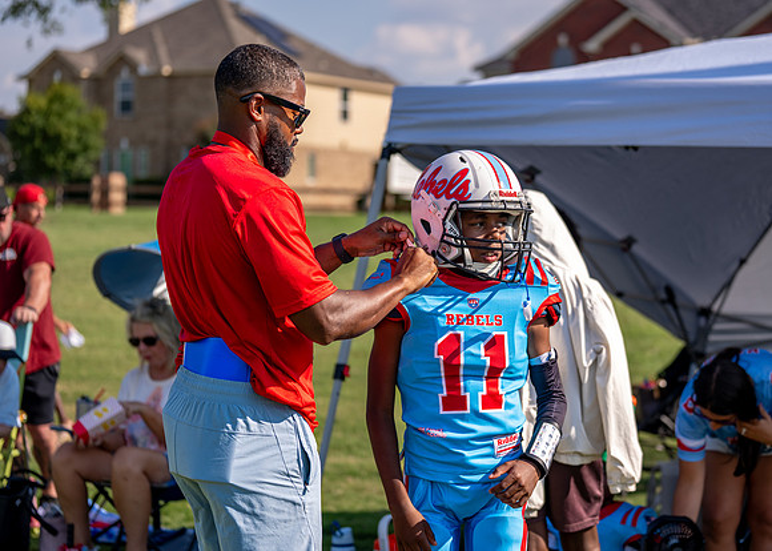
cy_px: 260
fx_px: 1747
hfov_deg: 24.9
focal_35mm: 80
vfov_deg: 17.9
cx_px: 432
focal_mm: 70
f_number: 2.8
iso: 125
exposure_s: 1/1600
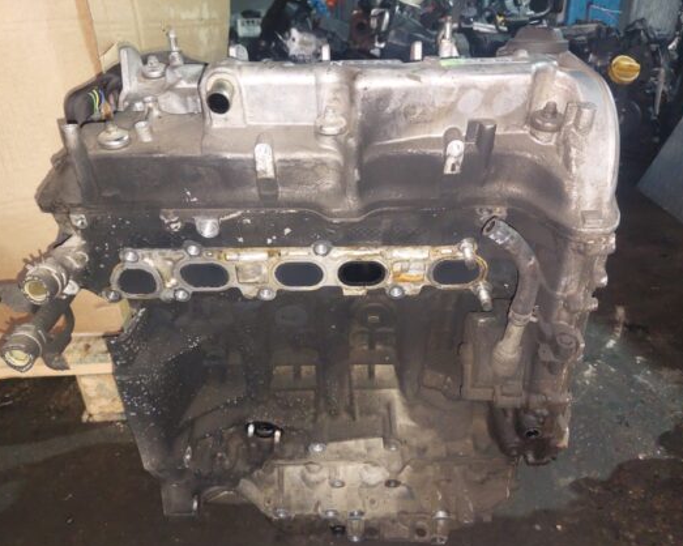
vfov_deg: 51.5
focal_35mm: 28
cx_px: 342
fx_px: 566
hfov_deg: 62.2
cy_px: 293
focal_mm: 5.23
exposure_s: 1/33.3
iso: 500
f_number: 1.8
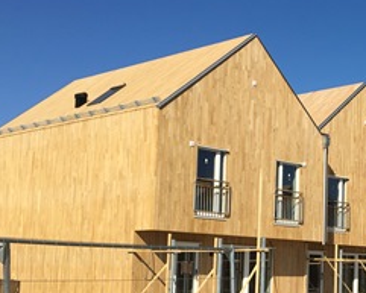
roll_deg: -1.4
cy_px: 202
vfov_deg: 21.5
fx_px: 769
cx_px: 361
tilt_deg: +5.0
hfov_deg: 25.5
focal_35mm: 71
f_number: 2.2
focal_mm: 4.15
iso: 25
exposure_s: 1/2481
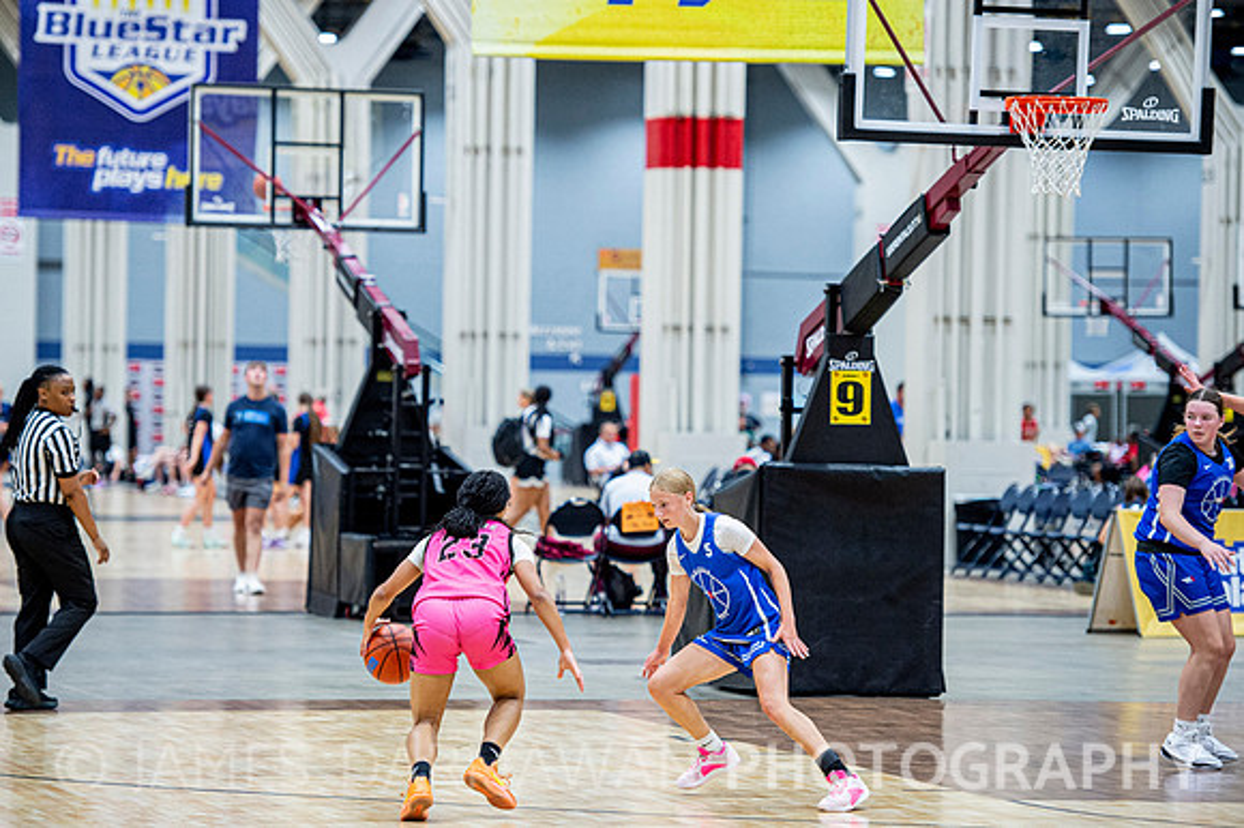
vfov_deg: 9.1
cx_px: 571
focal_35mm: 151
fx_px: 5228
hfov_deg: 13.6
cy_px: 396
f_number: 2.8
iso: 2000
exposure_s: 1/400
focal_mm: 140
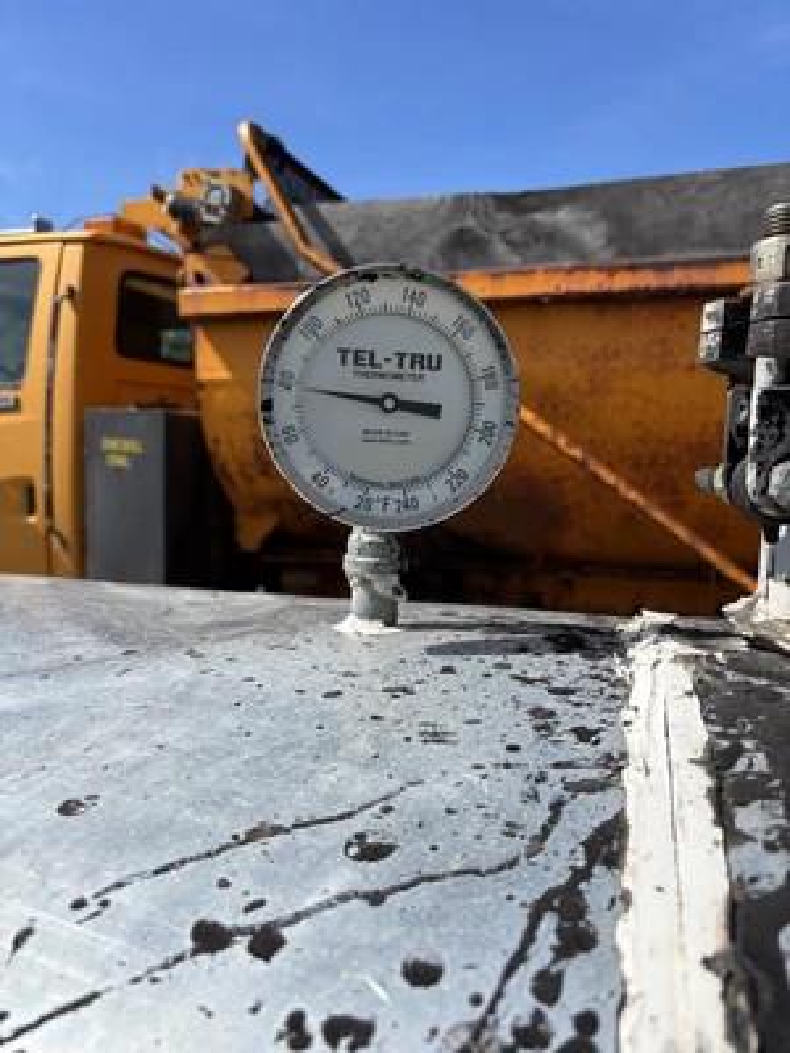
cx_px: 395
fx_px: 791
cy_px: 526
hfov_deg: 53.1
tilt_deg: -5.0
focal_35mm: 26
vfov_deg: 67.3
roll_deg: -2.4
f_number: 1.6
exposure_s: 1/3937
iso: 50
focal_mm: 5.96
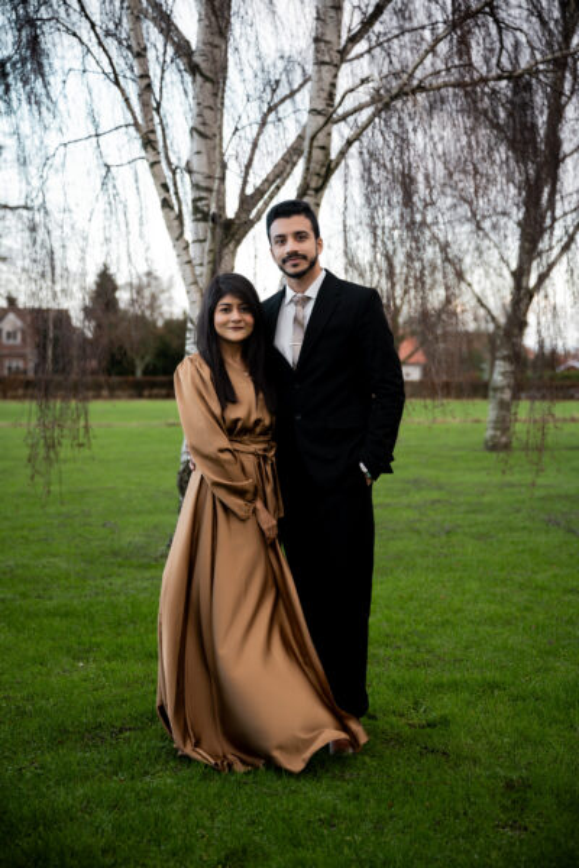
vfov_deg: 31.4
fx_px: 1544
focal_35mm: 64
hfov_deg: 21.2
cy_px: 434
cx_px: 290
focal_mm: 64
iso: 160
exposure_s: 1/125
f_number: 3.2
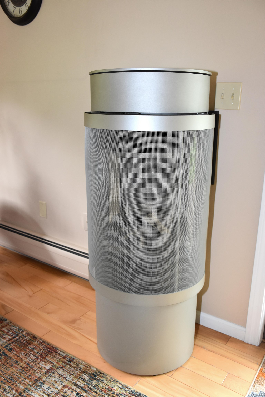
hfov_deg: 40.0
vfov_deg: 57.2
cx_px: 132
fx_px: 364
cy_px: 198
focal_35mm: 33
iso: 800
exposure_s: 1/60
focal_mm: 22
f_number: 4
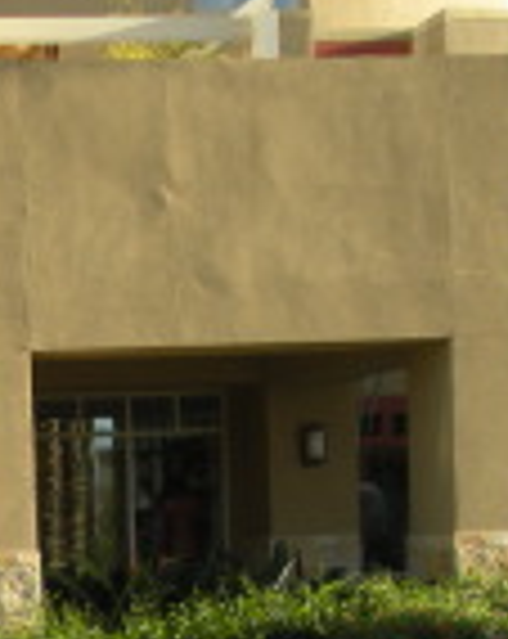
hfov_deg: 13.2
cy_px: 698
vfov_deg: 16.5
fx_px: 2131
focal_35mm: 113
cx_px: -139
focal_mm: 6.3
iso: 88
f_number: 3.5
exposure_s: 1/253
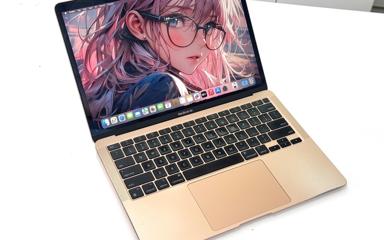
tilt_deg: -44.2
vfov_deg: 24.9
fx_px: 544
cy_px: 113
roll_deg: -3.0
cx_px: 188
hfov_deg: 38.9
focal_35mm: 52
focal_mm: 6.76
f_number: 1.78
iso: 50
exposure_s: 1/121
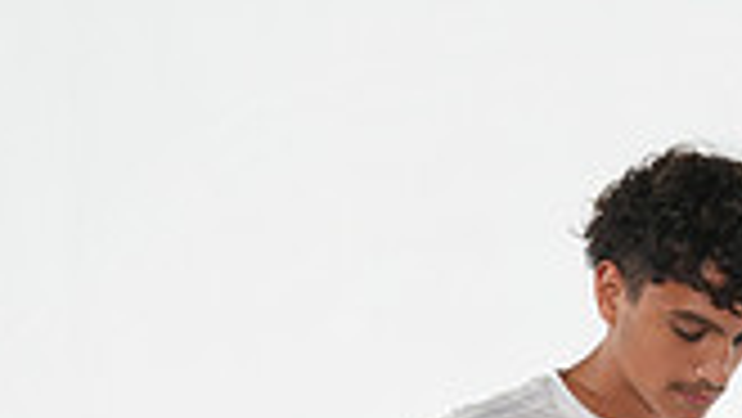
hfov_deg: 14.1
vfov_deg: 7.6
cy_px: 921
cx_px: 571
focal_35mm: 151
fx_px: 2978
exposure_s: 1/125
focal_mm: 53.1
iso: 500
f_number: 8
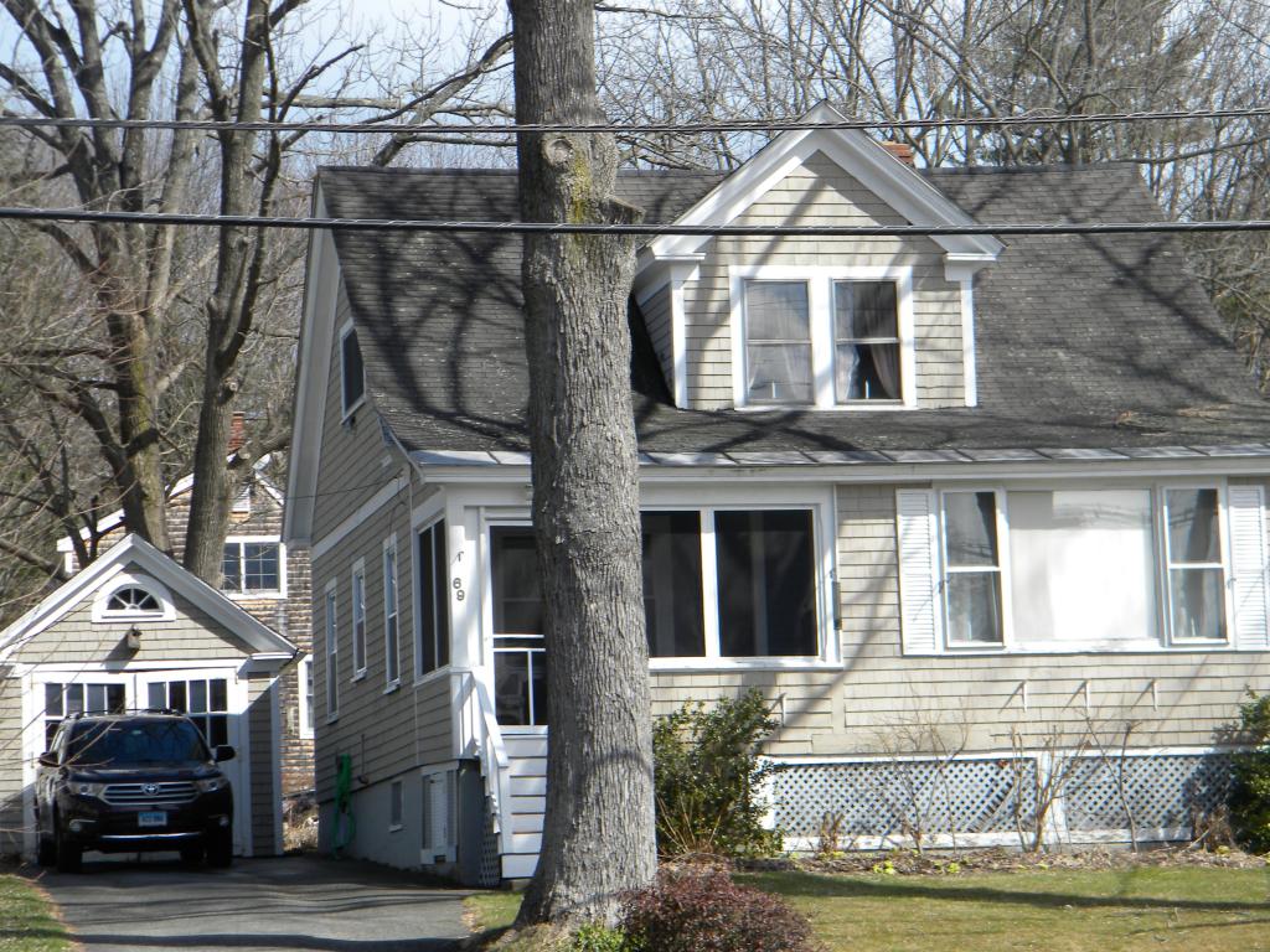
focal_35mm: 118
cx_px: 635
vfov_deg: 12.6
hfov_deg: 16.7
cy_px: 476
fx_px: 4329
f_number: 4.8
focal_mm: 21.3
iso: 80
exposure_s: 1/447
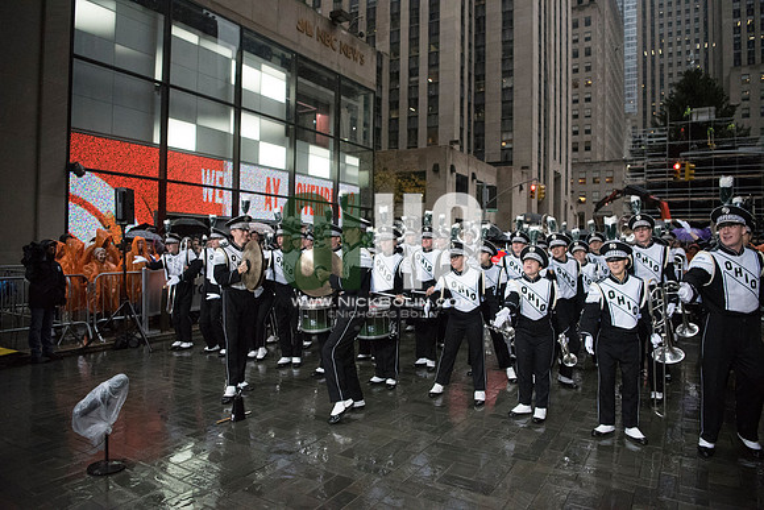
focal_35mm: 24
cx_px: 382
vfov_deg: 53.2
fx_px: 509
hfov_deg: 73.7
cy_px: 255
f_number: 2.8
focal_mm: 24
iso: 10000
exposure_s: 1/4000
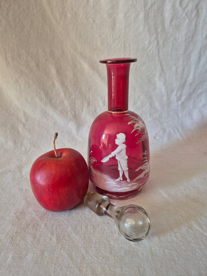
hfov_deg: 58.9
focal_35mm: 23
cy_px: 138
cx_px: 104
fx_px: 183
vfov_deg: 73.9
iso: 200
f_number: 1.8
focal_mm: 5.4
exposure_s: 1/100
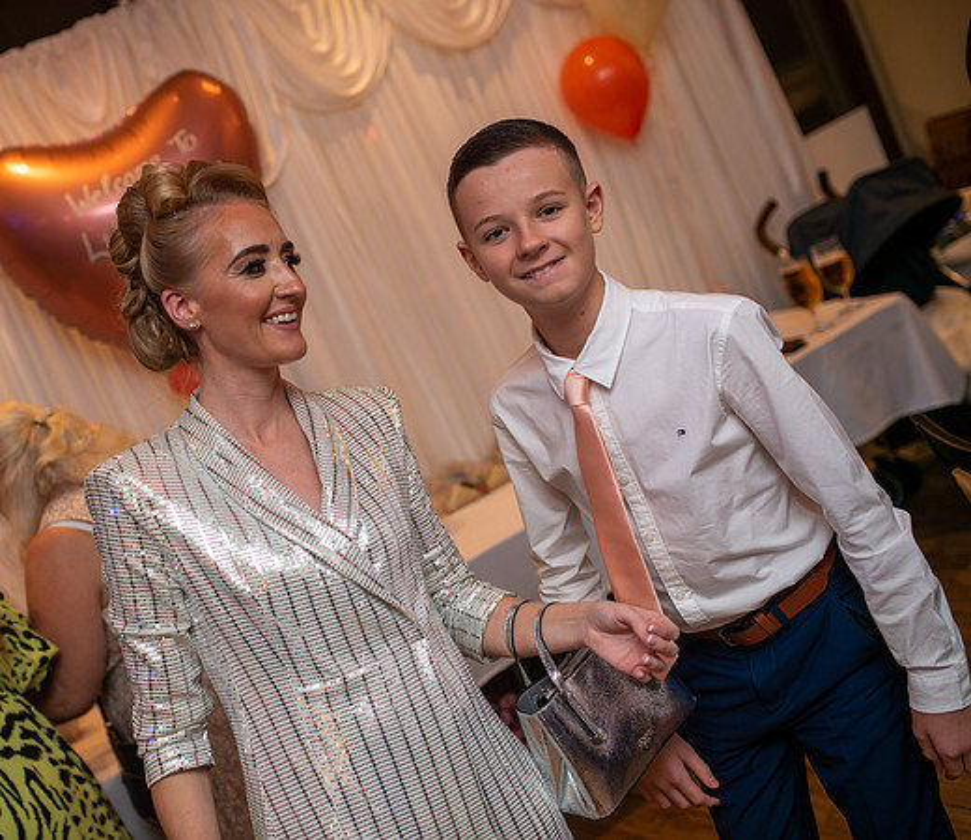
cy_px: 420
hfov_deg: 42.7
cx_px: 340
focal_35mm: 41
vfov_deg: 37.8
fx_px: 1226
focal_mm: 35
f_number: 2.5
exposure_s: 1/100
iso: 200
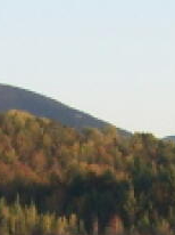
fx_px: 1702
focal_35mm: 252
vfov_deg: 7.6
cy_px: 414
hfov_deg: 5.9
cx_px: 116
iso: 80
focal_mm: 6.3
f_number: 2.8
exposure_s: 1/250
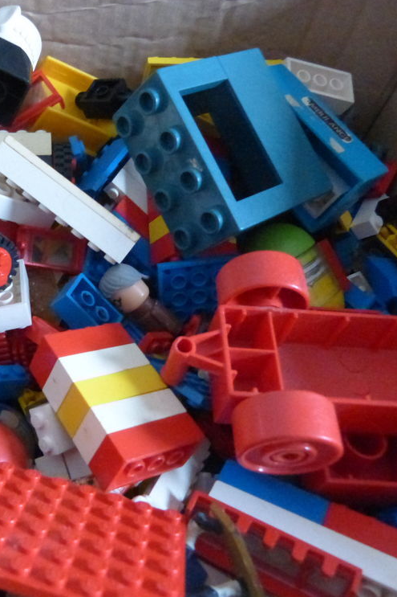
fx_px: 579
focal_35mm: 35
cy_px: 298
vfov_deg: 54.4
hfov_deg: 35.7
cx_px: 45
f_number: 2.8
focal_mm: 4.5
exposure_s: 1/40
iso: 1250
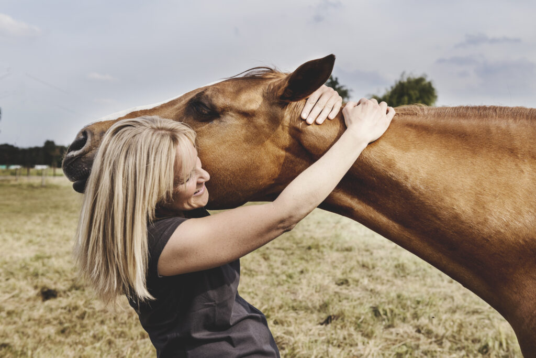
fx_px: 670
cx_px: 268
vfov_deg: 29.9
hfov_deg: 43.6
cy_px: 179
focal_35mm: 45
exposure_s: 1/800
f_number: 5.6
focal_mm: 45
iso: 160
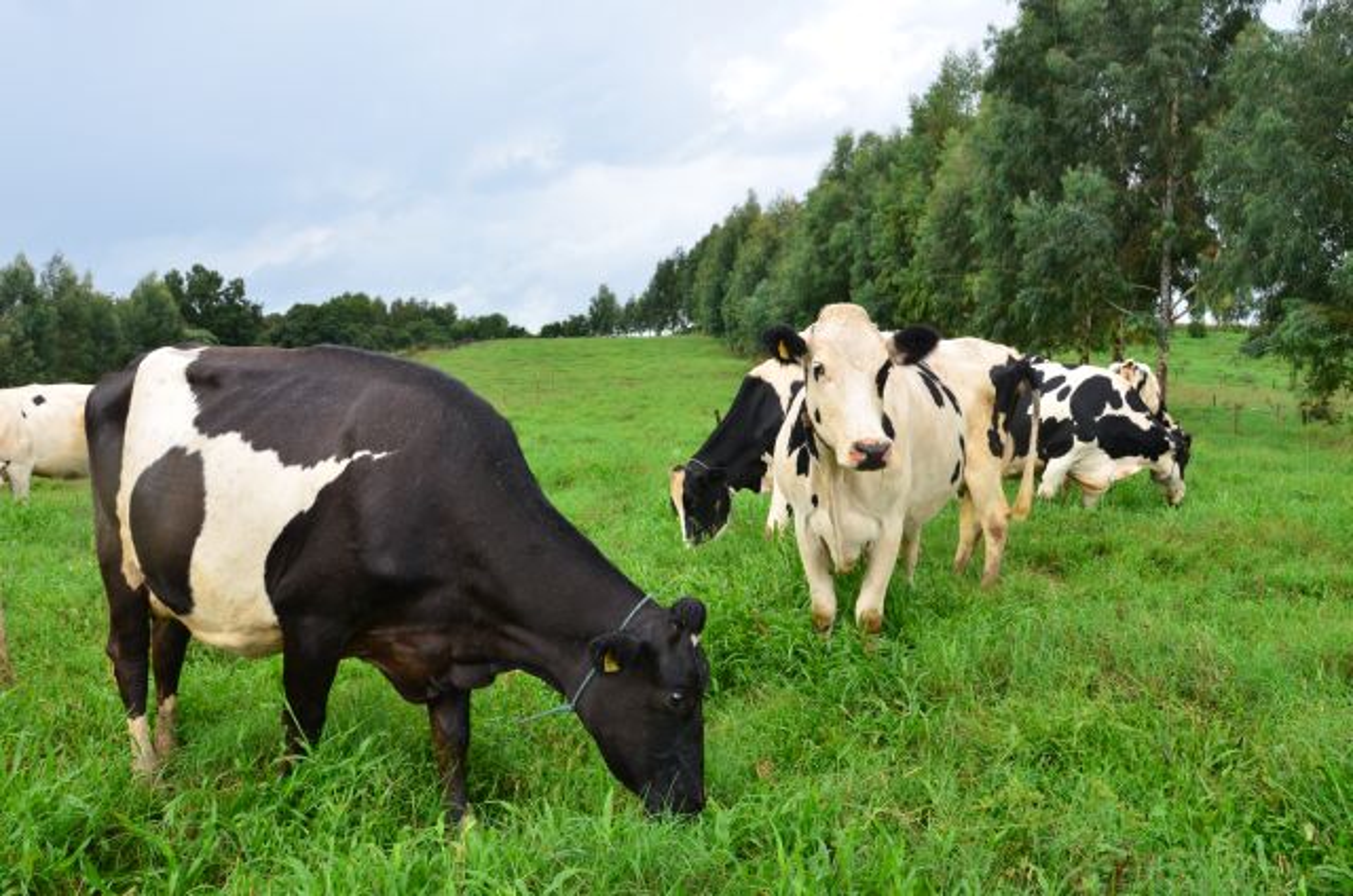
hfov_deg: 53.2
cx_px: 676
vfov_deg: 36.7
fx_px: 1350
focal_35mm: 36
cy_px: 448
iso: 800
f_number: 8
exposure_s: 1/400
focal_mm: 24
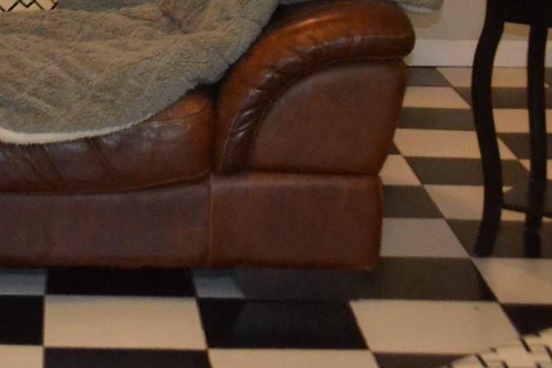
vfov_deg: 10.2
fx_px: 1993
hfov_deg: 15.6
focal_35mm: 130
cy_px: -181
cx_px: 52
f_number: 4.5
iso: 3200
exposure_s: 1/60
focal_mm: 28
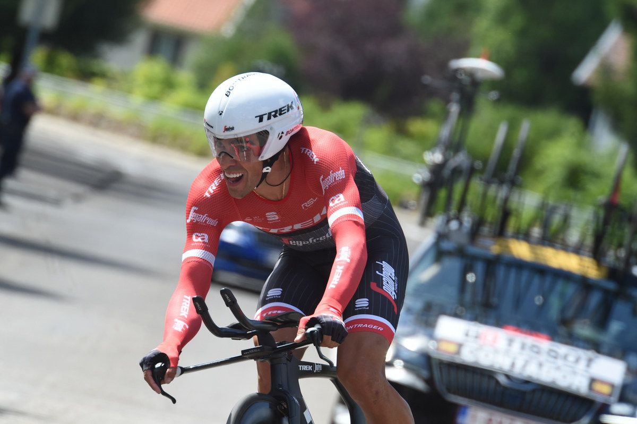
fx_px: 7072
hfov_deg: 5.2
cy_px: 212
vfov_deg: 3.4
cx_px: 318
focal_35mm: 400
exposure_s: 1/1000
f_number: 11
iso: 1600
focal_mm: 400
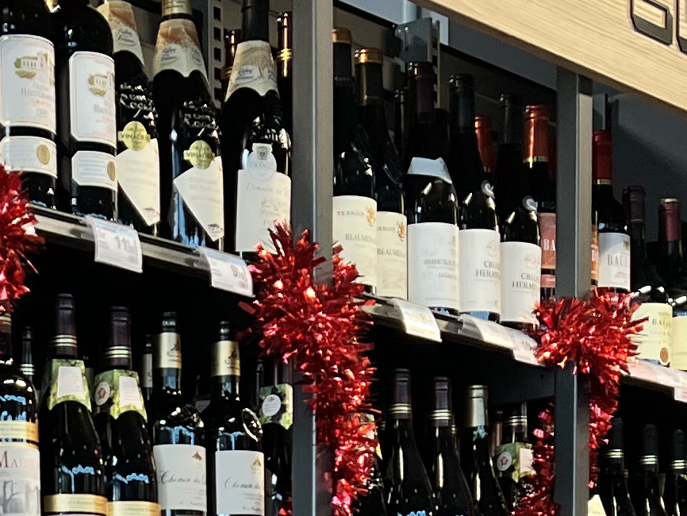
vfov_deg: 11.2
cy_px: 1017
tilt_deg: -8.0
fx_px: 2402
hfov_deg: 15.9
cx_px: -16
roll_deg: -0.2
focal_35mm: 121
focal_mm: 5.7
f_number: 1.5
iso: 80
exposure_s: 1/100
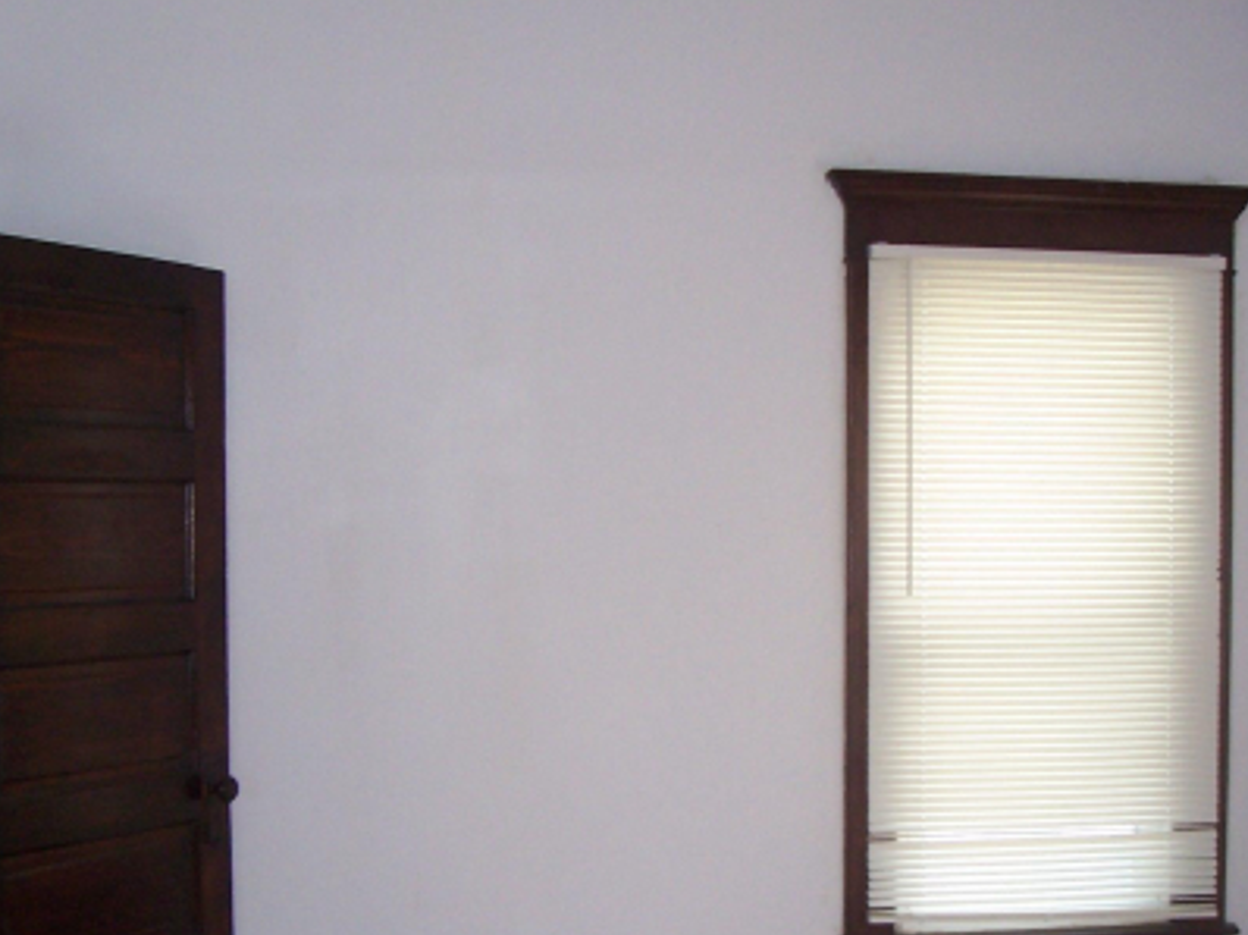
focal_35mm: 57
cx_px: 757
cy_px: 615
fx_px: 2054
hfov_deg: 33.7
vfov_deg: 25.5
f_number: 2.7
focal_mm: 5.6
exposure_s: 1/60
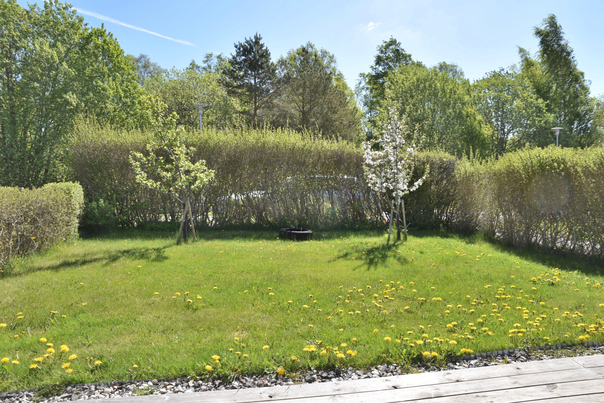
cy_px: 202
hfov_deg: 73.7
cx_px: 302
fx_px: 403
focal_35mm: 24
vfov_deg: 53.1
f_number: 7.1
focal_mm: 16
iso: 100
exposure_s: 1/200
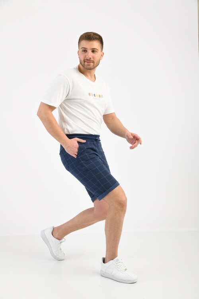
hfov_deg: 28.1
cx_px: 100
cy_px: 150
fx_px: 398
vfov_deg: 41.1
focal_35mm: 48
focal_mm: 48
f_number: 7.1
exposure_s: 1/160
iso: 100
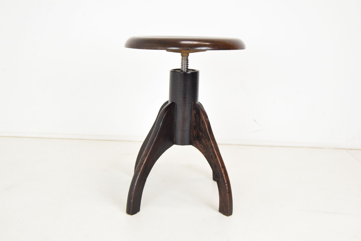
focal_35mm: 42
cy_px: 120
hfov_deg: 46.4
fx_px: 421
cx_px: 180
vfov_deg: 32.0
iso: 1600
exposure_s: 1/100
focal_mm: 28
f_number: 8
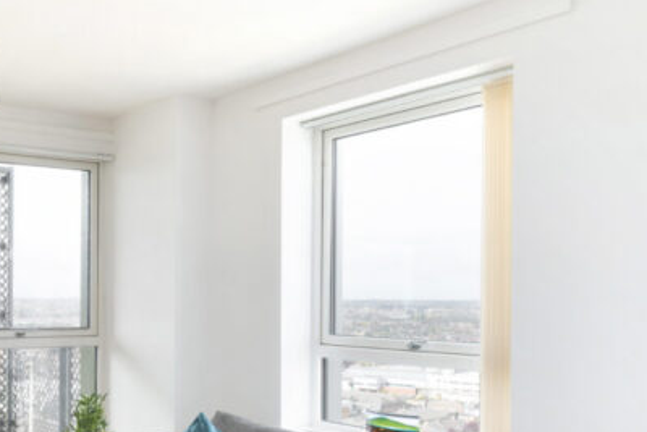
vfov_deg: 31.2
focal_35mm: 42
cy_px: 336
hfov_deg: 44.2
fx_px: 755
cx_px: 131
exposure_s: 1/50
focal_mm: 14
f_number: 7.1
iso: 400
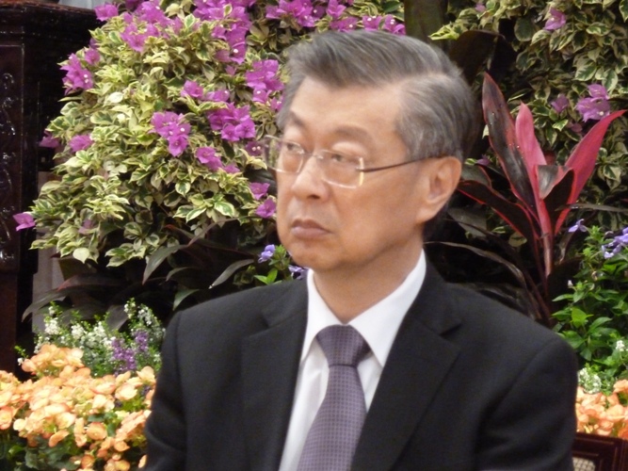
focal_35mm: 369
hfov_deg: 5.4
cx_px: 314
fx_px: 6693
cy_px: 236
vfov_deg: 4.0
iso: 800
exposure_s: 1/30
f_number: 4.9
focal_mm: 49.2
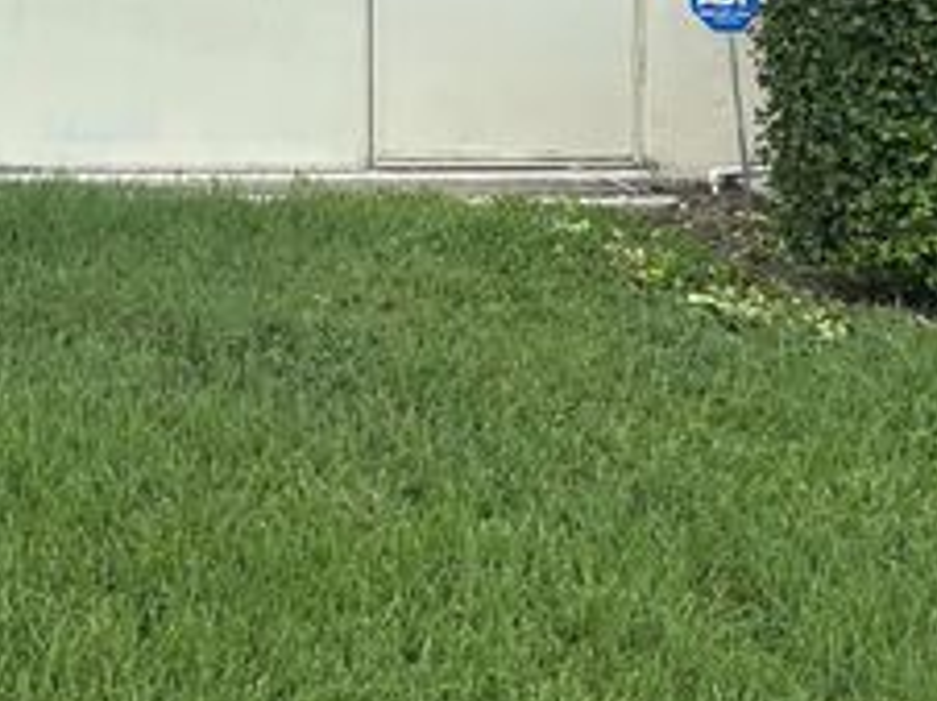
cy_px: -236
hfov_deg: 26.9
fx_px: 1839
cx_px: -17
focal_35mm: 68
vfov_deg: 19.7
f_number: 1.78
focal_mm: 6.86
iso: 80
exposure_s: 1/3861
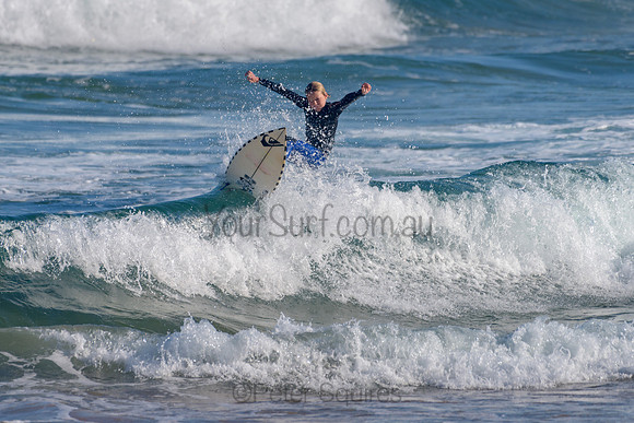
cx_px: 270
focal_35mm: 613
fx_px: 10802
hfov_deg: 3.4
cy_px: 198
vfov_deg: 2.2
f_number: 5.6
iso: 125
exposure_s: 1/2000
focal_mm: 500
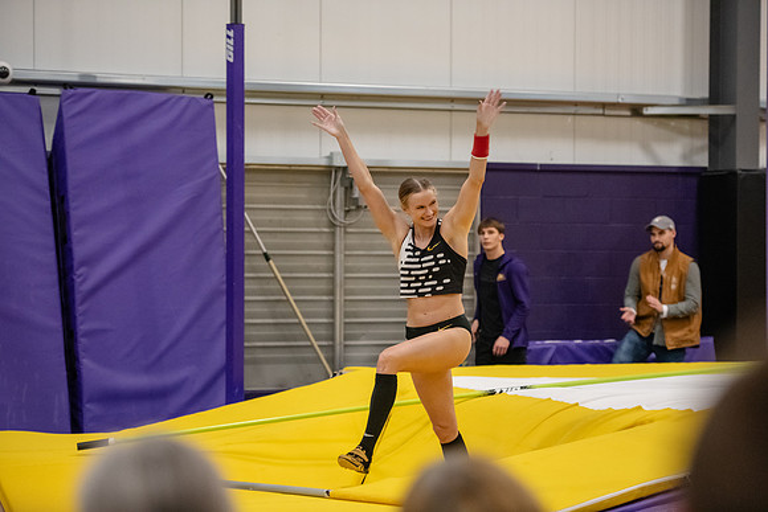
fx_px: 2176
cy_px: 256
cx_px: 384
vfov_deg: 13.4
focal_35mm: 102
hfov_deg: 20.0
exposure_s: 1/800
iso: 6400
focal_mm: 102
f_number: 2.8
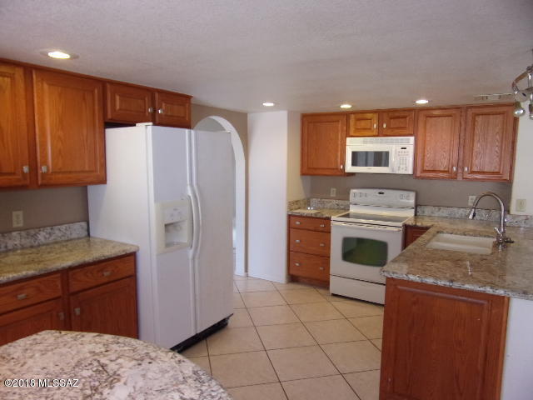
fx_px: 370
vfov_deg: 56.8
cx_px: 266
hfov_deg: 71.6
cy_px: 200
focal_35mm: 24
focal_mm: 4.3
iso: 125
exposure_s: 1/34
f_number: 3.3
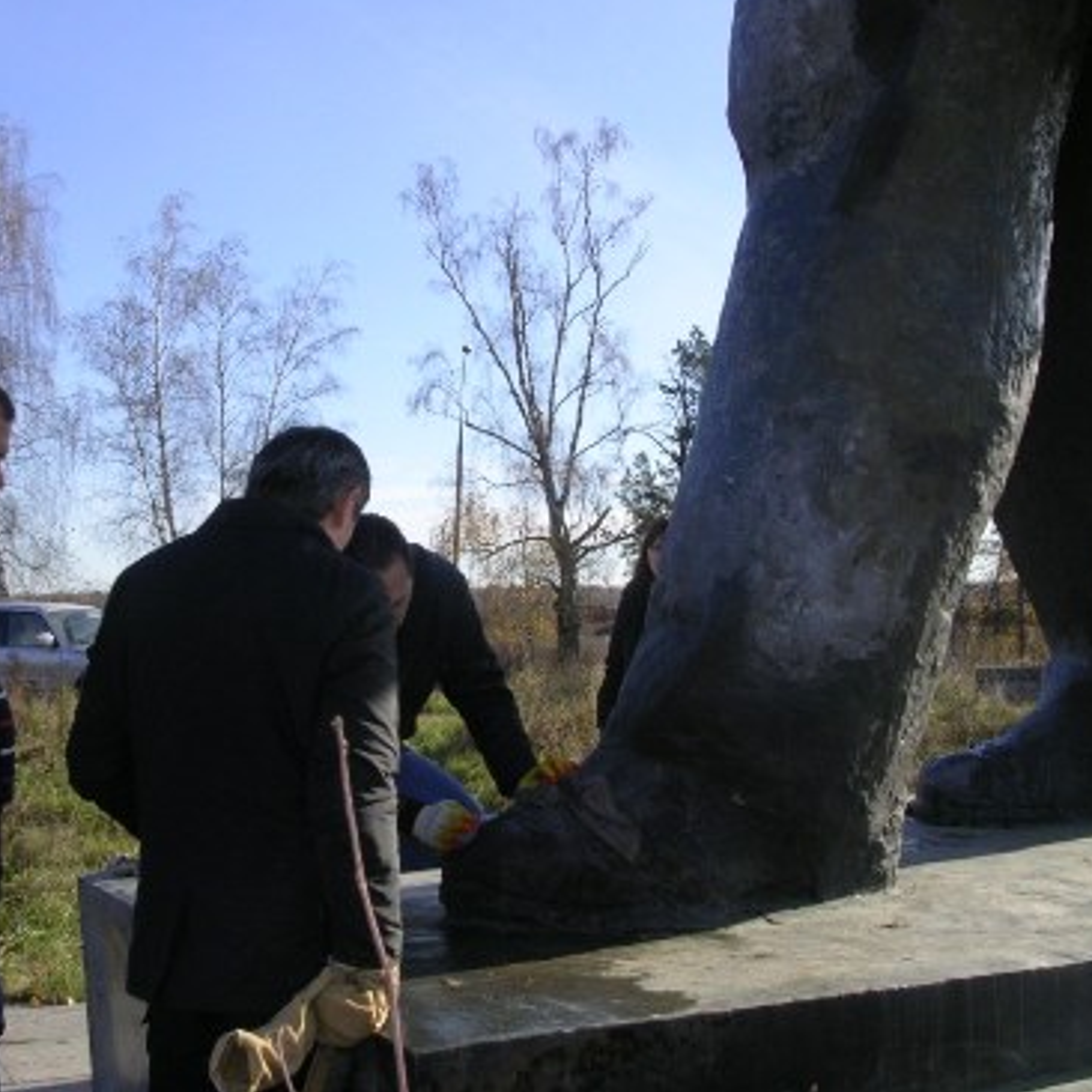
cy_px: 534
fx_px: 1642
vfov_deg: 36.8
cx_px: 448
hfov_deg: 36.7
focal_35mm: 46
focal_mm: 5.8
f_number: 5.6
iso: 71
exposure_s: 1/305
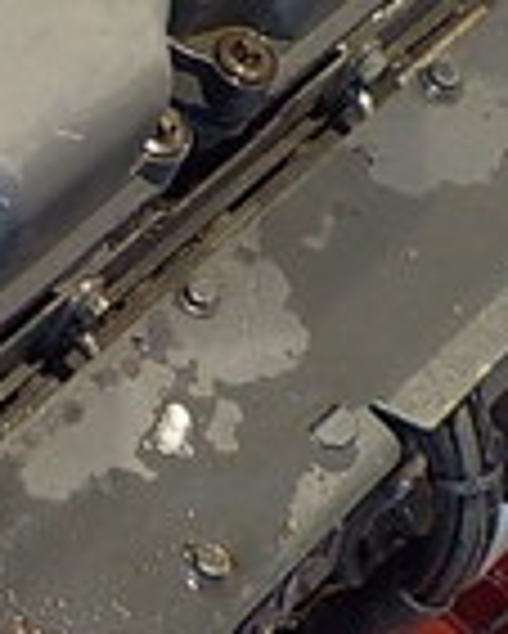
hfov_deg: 11.2
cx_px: -229
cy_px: 216
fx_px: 2497
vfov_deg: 14.4
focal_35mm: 133
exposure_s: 1/30
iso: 250
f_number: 3.3
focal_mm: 4.1
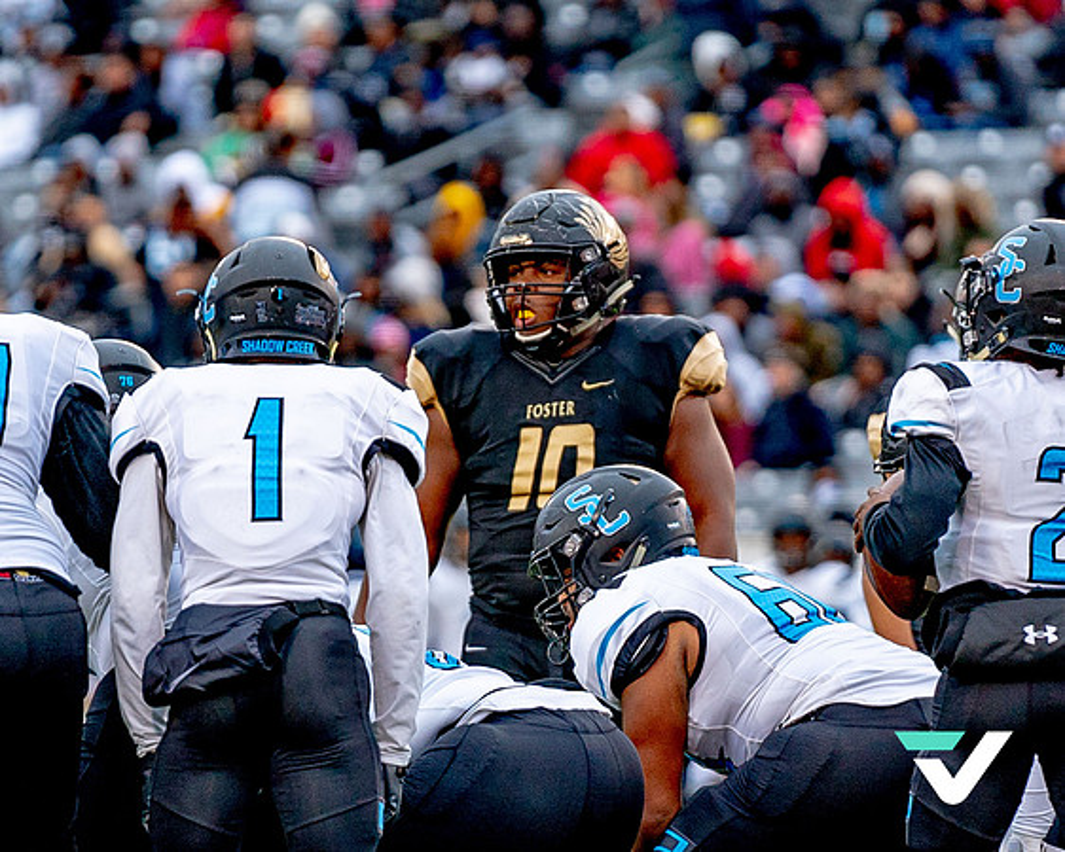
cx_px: 483
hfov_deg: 3.8
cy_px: 447
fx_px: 16234
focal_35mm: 515
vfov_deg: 3.0
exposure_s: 1/1500
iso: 400
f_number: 2.8
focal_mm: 200
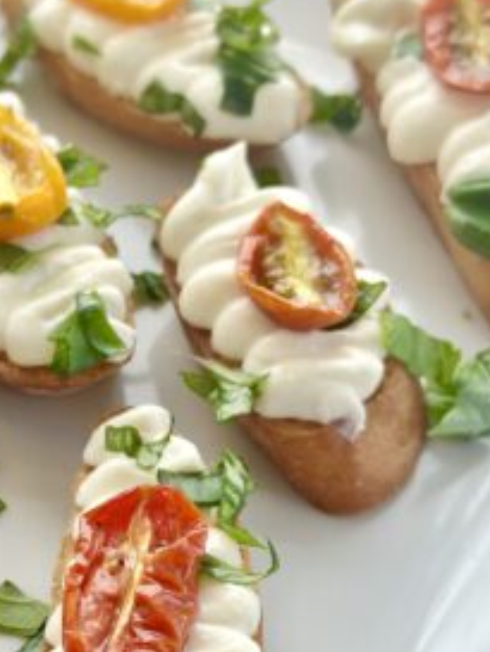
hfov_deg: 16.7
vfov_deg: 22.2
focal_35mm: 88
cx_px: 87
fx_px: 1660
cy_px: 411
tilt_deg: -52.4
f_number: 1.78
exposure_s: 1/549
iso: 80
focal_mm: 6.86
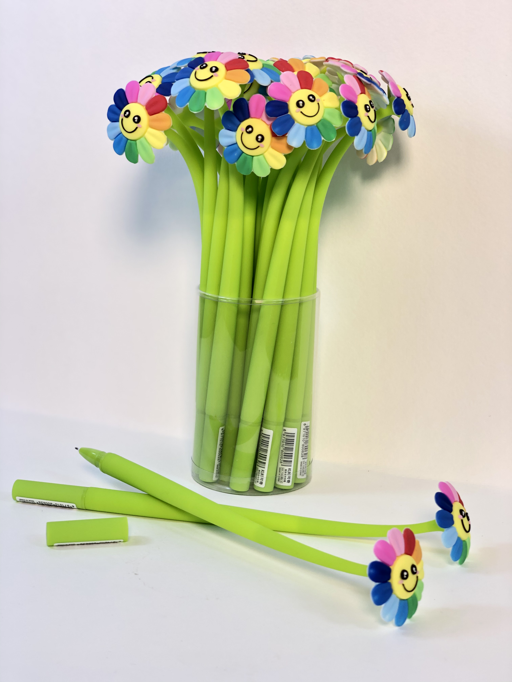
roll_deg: -2.3
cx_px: 256
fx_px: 1025
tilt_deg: -12.9
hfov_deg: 28.0
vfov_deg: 36.8
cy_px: 341
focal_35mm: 52
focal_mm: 6
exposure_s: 1/127
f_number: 2.4
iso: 16
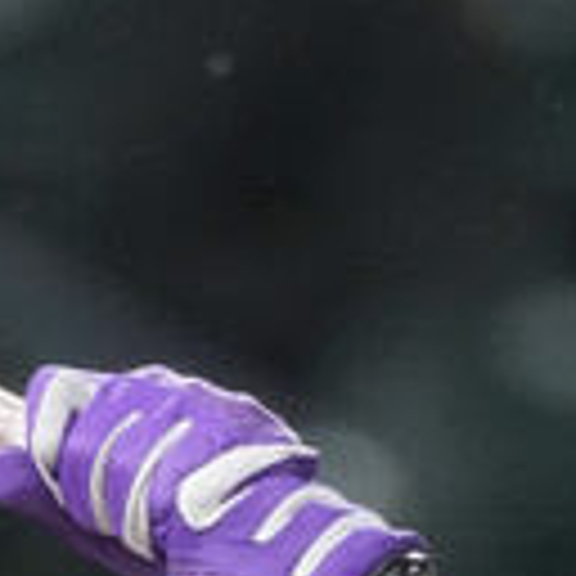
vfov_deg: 0.4
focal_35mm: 4070
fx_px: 76621
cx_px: 238
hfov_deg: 0.4
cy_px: 1098
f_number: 4
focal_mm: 600
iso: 6400
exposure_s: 1/1600
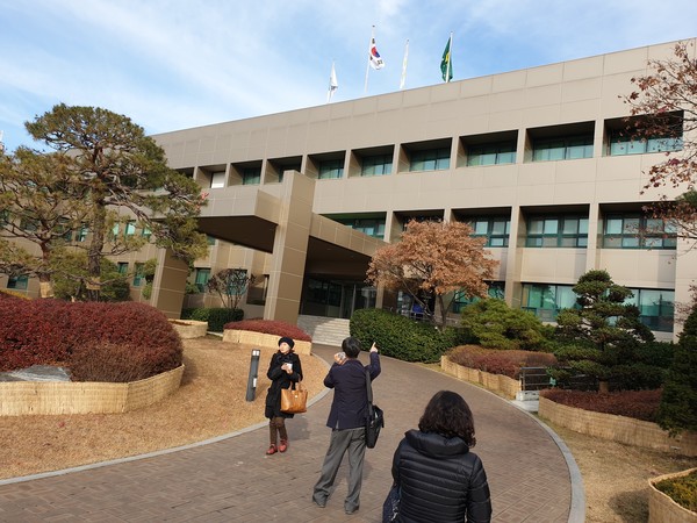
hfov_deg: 67.3
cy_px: 262
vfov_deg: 53.1
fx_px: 524
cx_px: 348
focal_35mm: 26
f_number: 2.4
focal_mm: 4.3
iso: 50
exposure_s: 1/728
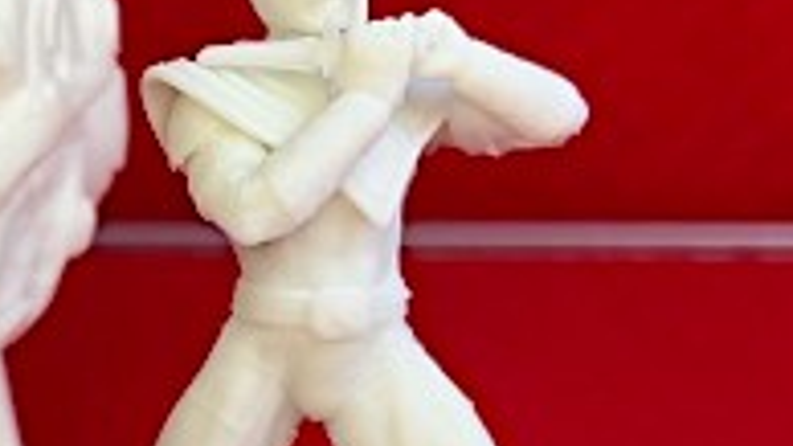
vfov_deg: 10.3
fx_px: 2460
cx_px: -102
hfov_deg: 17.6
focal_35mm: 117
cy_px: 454
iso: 64
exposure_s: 1/121
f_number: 1.5
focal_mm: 5.7
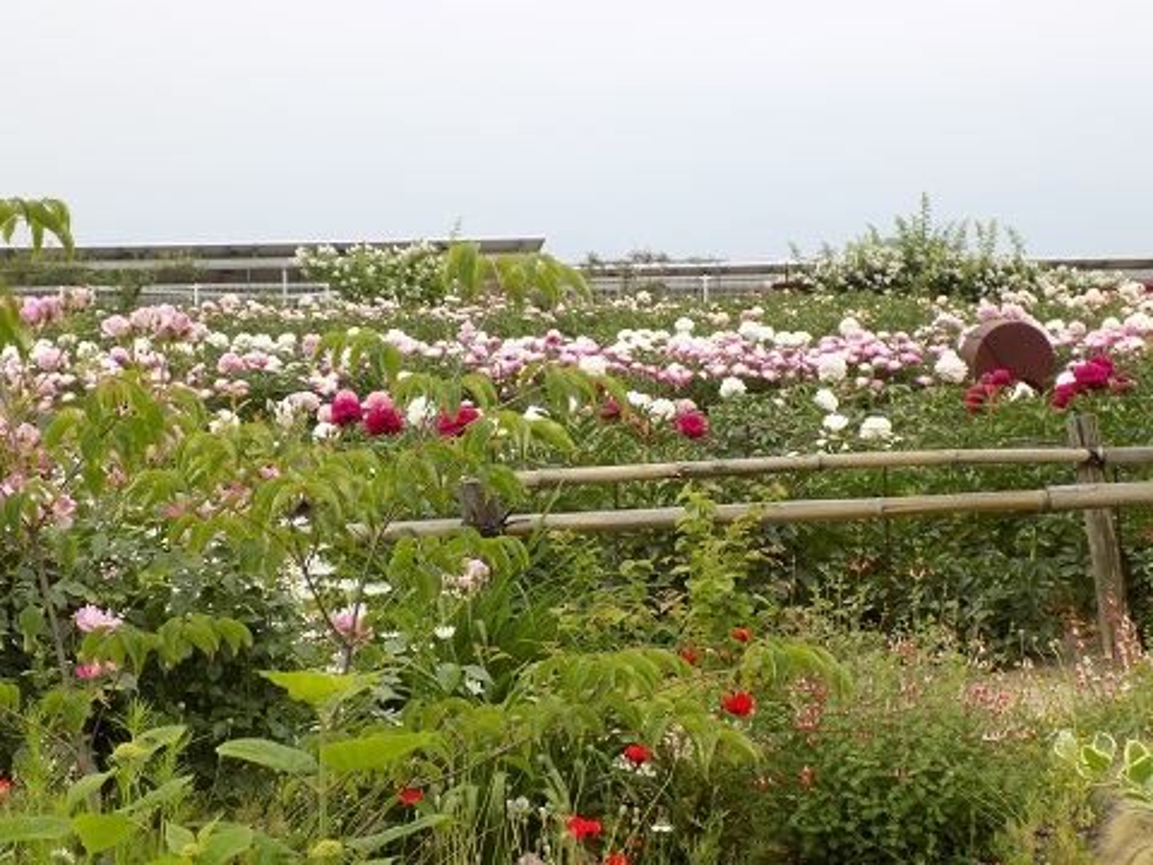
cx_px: 576
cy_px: 432
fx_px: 3564
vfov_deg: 13.8
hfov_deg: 18.4
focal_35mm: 107
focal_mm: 19.1
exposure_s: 1/200
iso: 80
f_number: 4.7
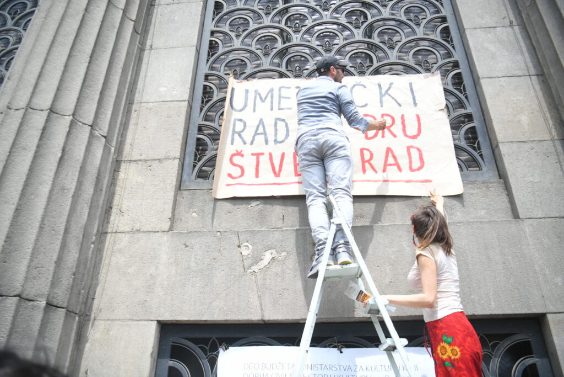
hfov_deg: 63.7
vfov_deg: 45.0
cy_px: 188
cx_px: 282
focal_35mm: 29
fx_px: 454
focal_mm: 29
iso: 200
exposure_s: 1/1250
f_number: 2.8
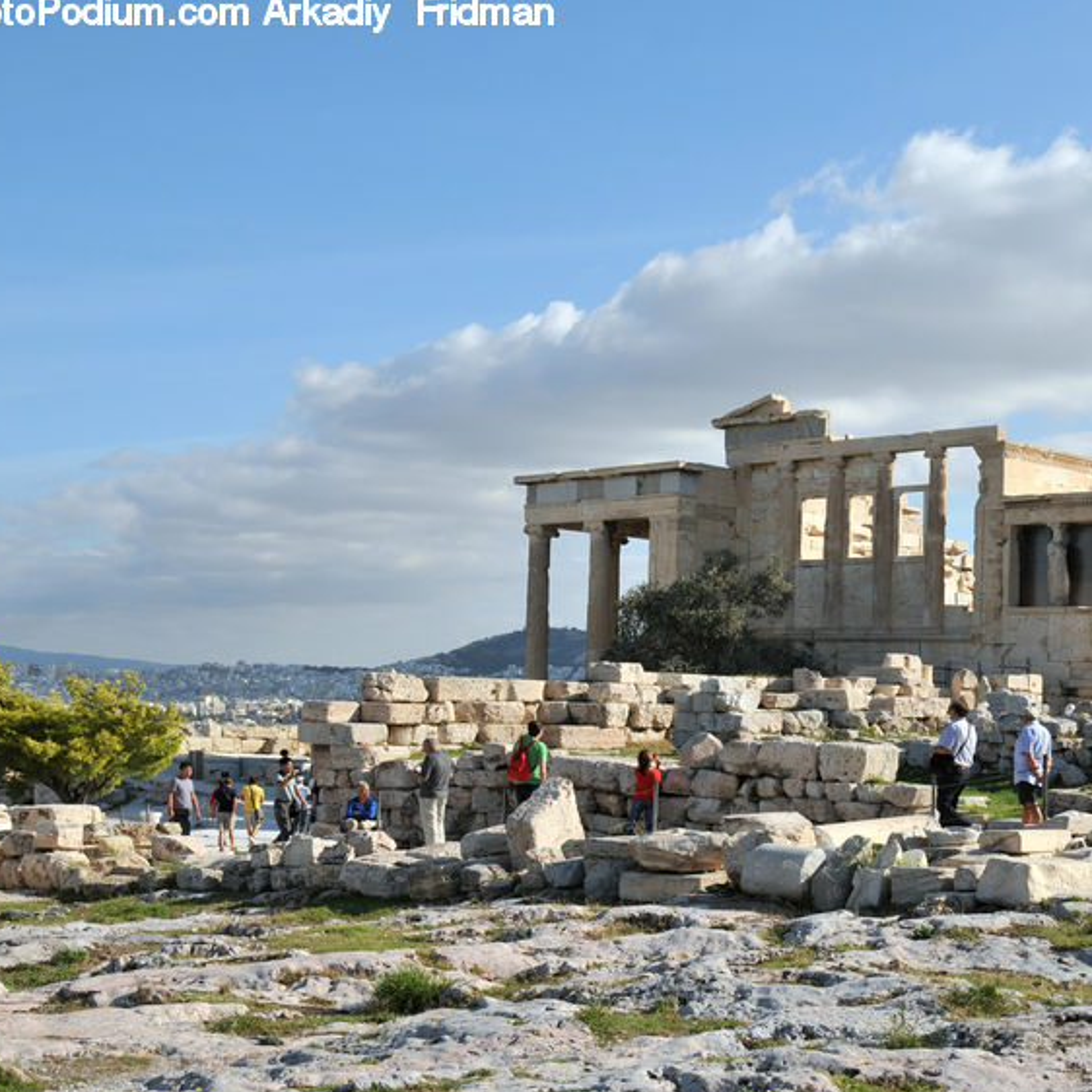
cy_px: 545
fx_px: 1892
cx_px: 631
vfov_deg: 32.2
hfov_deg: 32.1
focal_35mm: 53
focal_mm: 26
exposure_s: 1/1600
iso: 250
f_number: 6.3
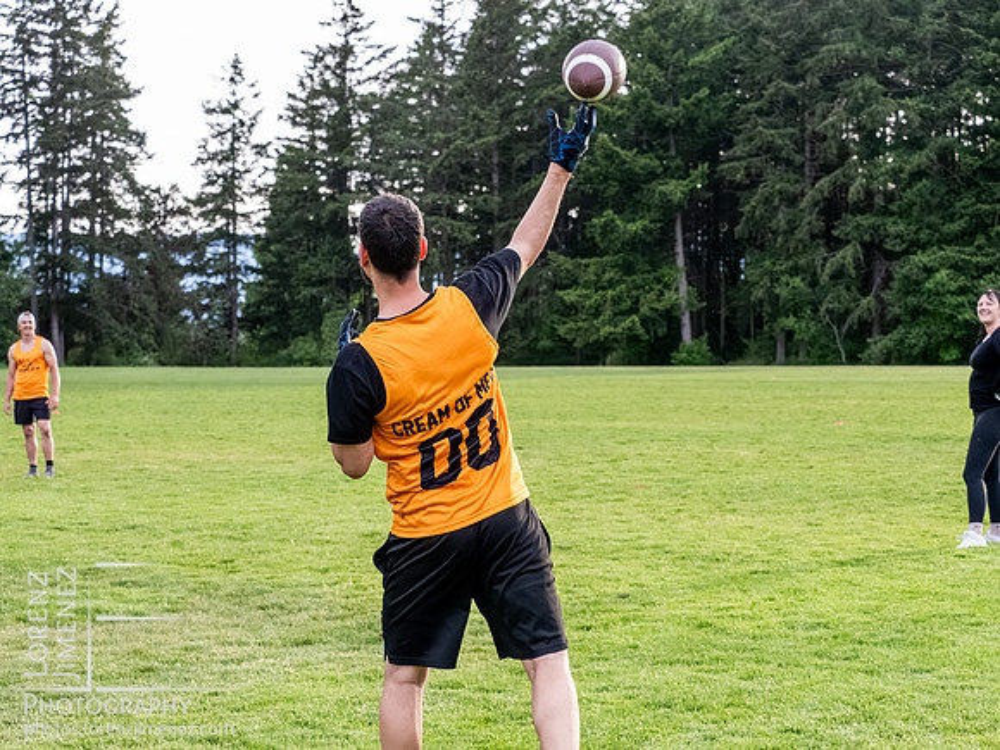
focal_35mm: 83
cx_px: 500
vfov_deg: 17.7
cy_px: 375
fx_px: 2404
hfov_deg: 23.5
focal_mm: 40
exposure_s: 1/1250
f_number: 4.5
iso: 2500
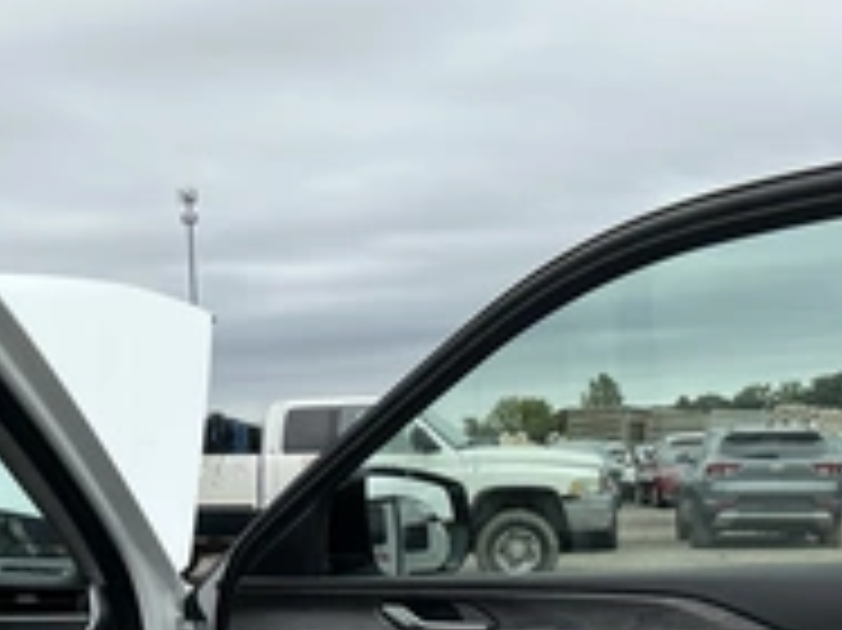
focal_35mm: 60
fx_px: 1459
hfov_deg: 31.7
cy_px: 652
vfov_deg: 23.2
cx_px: 230
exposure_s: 1/580
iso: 25
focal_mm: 3
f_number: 1.8
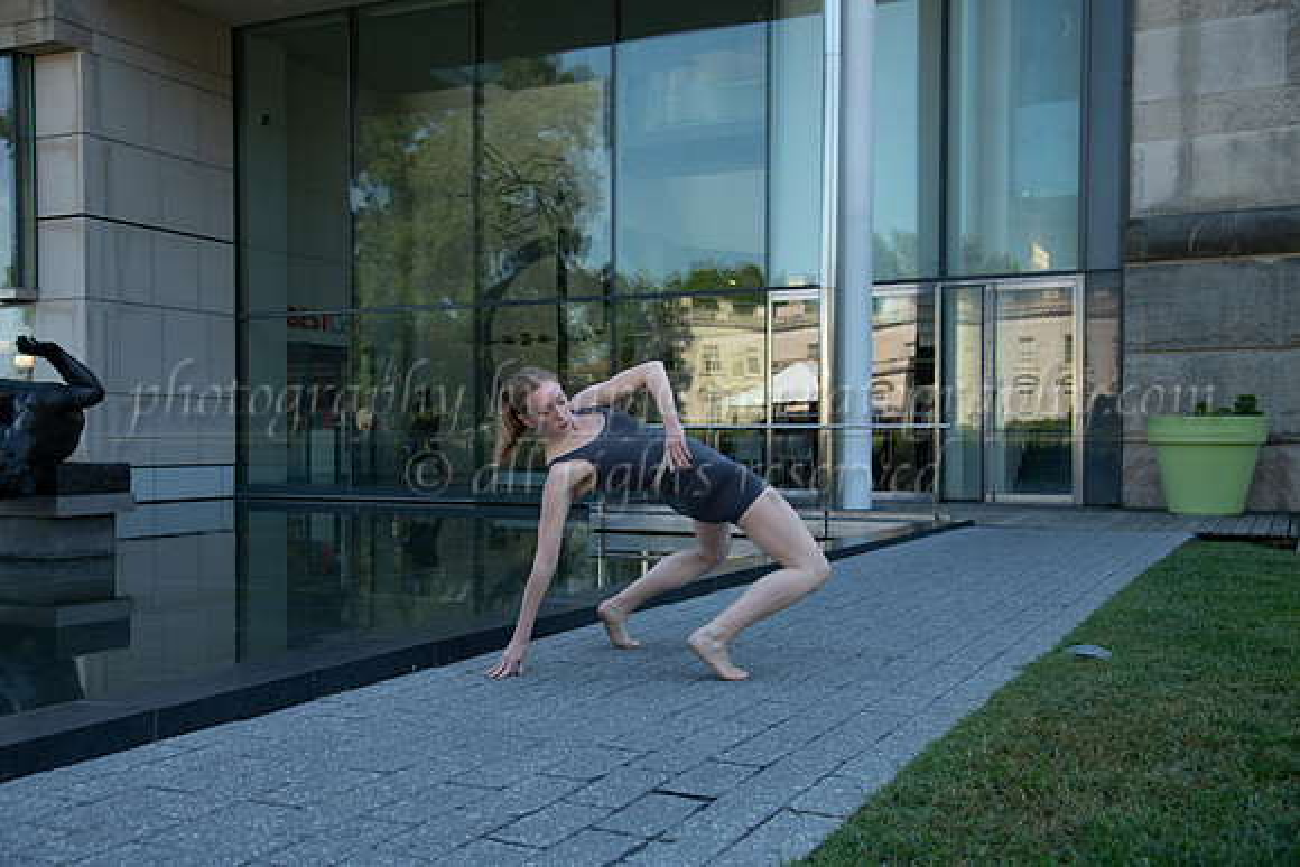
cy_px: 434
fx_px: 1278
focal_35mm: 35
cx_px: 650
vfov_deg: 37.5
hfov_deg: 53.9
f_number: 4.5
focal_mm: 35
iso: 200
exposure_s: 1/400
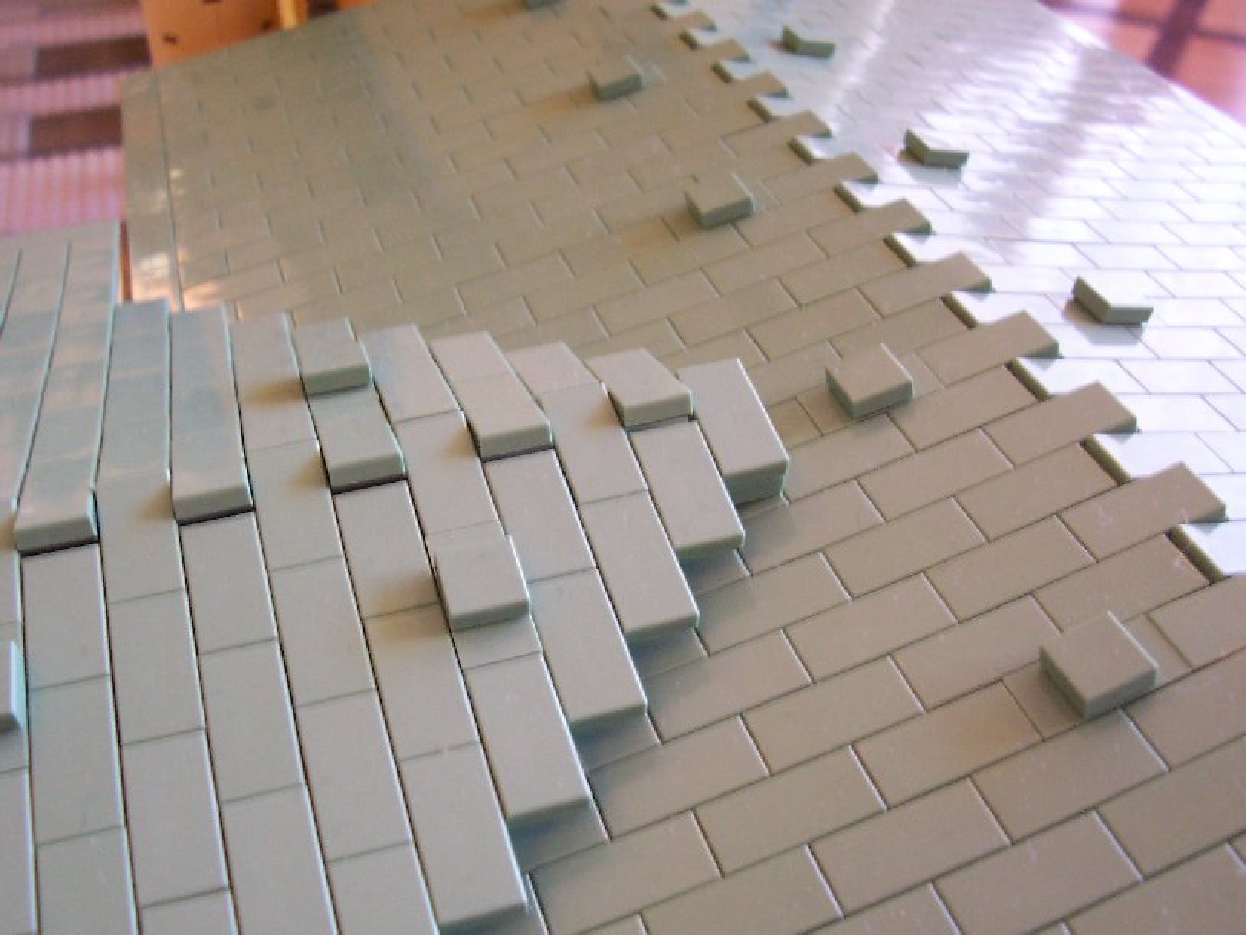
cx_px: 623
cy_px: 468
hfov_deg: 50.1
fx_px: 1332
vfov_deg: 38.7
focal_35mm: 37
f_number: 2.8
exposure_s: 1/10
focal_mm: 5.6
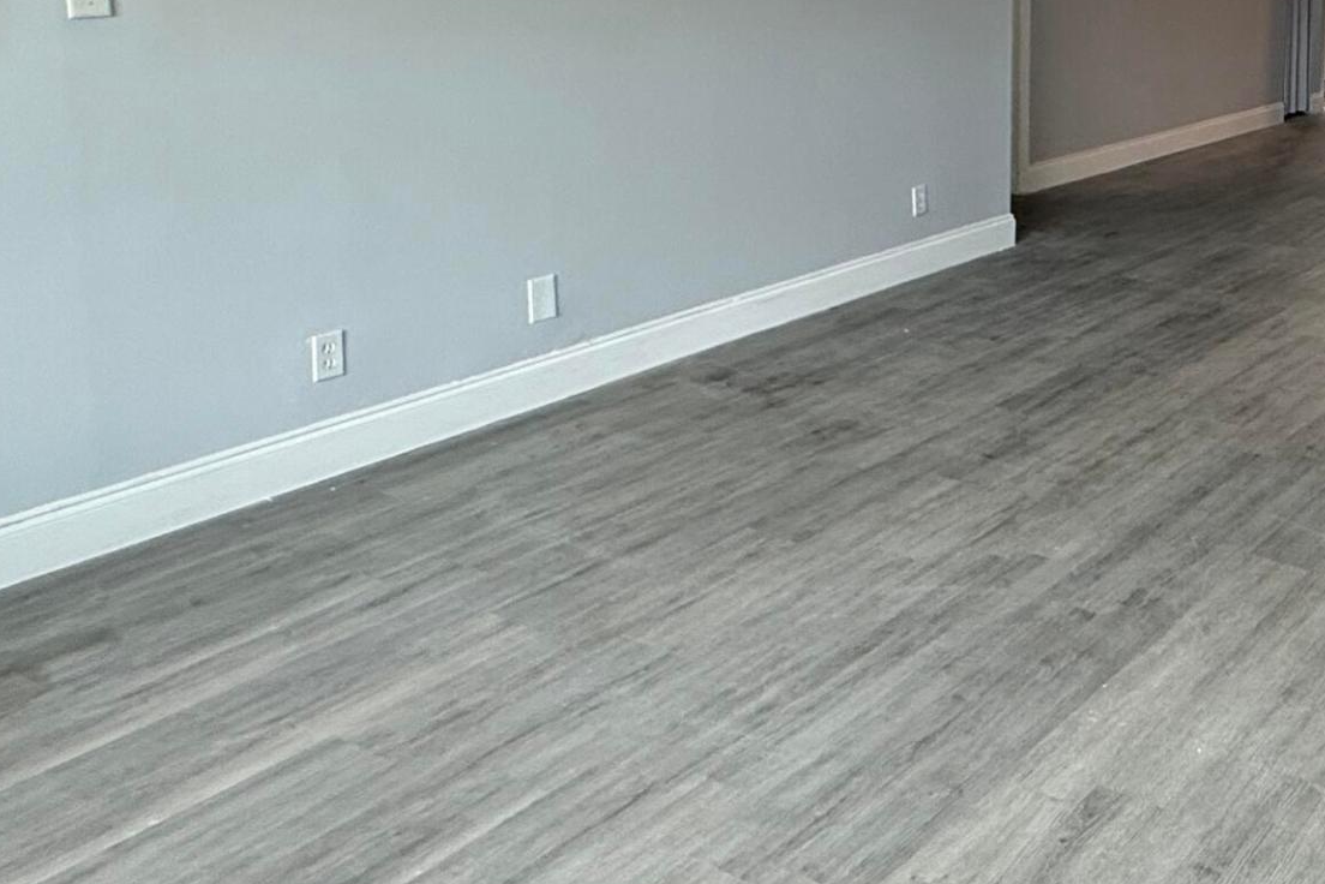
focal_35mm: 38
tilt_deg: -6.3
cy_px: 78
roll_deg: -1.7
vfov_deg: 33.1
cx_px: 1257
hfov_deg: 44.7
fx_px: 1399
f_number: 2.2
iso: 160
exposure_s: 1/120
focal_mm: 2.22
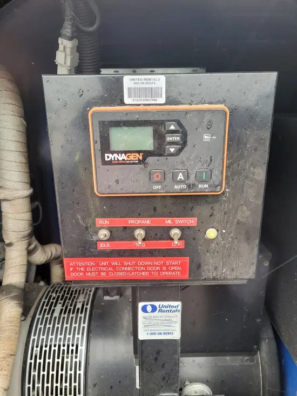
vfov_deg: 67.3
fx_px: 297
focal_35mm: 26
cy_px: 198
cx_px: 148
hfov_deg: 53.1
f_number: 1.8
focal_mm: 5.4
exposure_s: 1/120
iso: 125
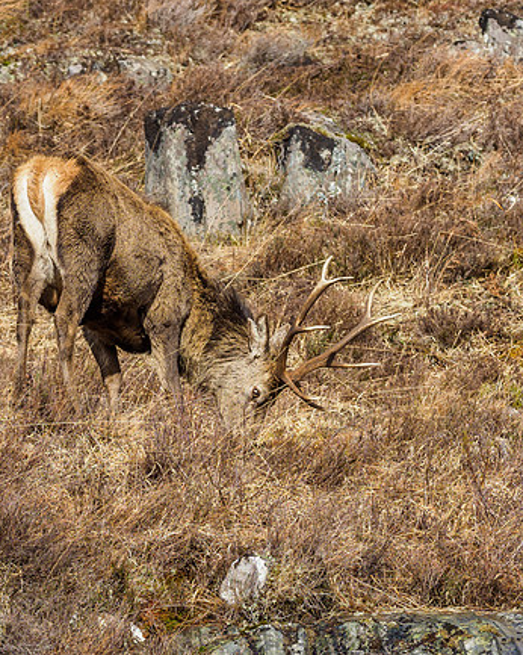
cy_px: 412
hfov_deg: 1.4
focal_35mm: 1102
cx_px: 251
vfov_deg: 1.8
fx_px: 21337
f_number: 5
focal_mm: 300
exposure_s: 1/1000
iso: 200
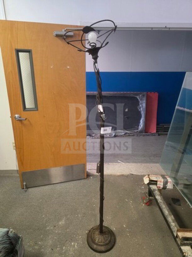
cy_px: 128
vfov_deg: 73.9
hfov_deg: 58.9
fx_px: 170
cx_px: 96
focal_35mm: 23
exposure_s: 1/120
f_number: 1.7
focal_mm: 6.3
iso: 800
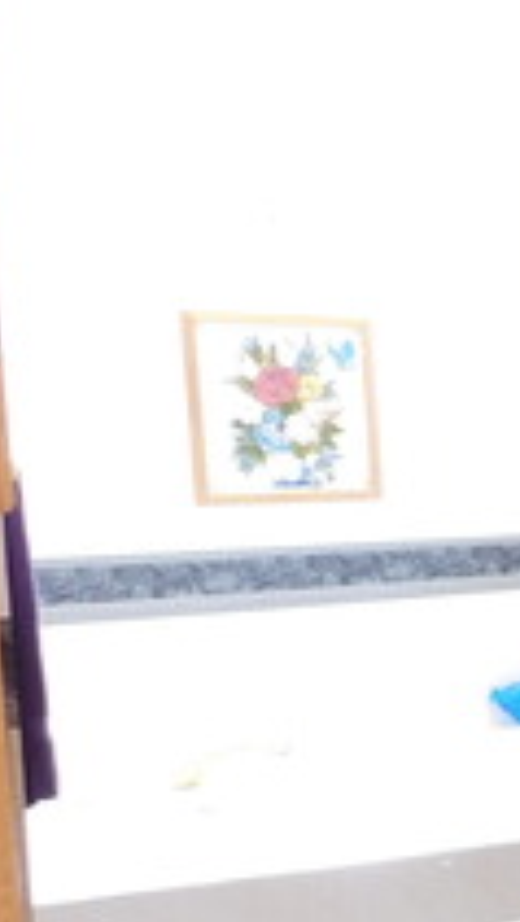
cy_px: 717
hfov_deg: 12.3
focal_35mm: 76
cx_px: 1289
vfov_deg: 27.4
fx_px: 1859
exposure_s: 1/40
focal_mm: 4
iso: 125
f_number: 3
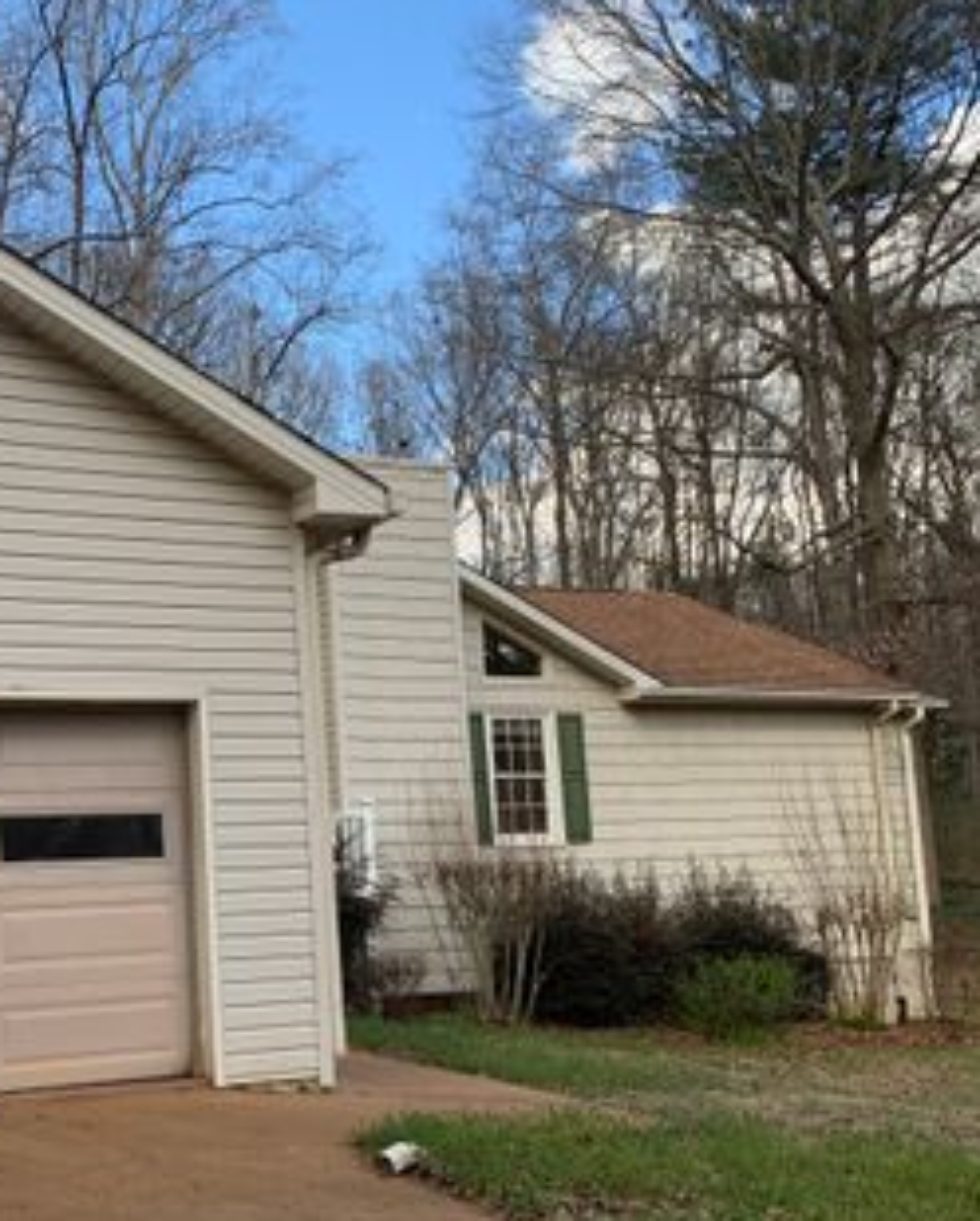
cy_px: 713
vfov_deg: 44.6
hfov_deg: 35.2
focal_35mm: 41
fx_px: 1484
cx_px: 170
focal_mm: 4.25
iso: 25
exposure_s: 1/413
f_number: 1.8
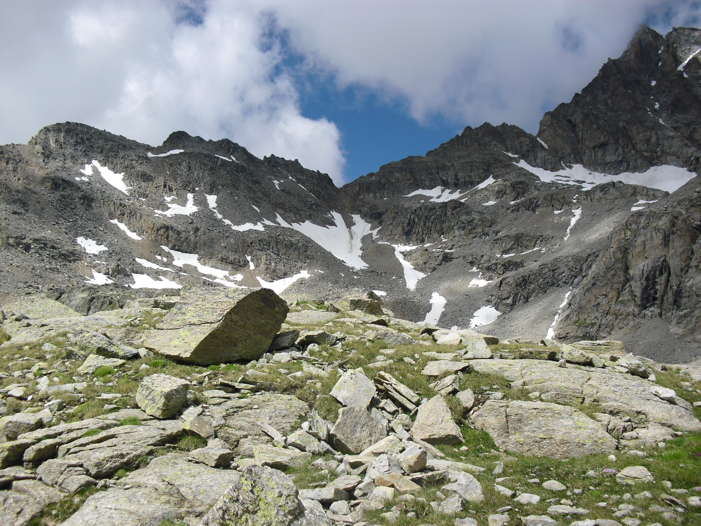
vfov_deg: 39.7
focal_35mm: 36
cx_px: 350
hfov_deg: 51.4
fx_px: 729
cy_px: 263
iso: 80
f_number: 7.8
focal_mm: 6.3
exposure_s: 1/250
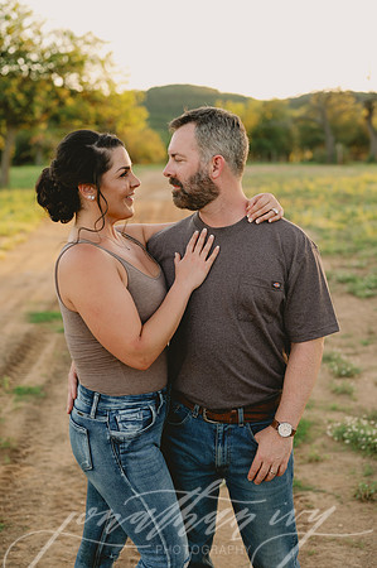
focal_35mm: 50
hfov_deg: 26.9
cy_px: 284
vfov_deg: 39.6
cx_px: 188
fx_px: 787
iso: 80
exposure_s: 1/160
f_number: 2.8
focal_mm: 50
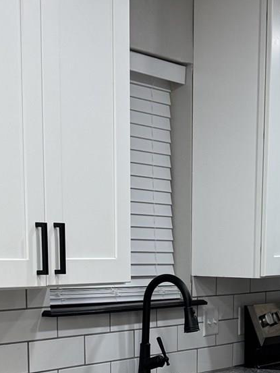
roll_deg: -0.2
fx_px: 1078
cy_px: 430
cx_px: 224
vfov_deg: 18.7
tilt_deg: -10.4
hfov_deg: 14.7
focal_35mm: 100
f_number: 1.78
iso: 160
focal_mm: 6.76
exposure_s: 1/120
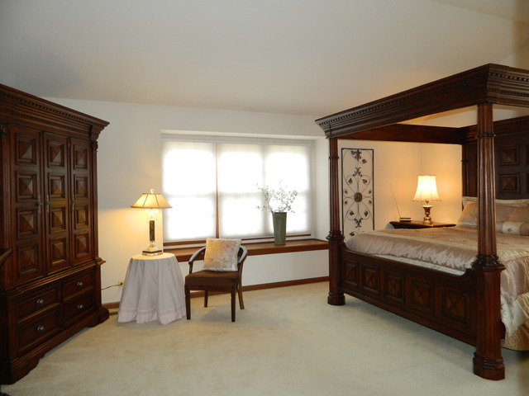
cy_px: 198
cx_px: 264
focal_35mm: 25
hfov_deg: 69.4
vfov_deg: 54.9
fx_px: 382
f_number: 3.1
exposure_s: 1/30
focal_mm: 4.5
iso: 140
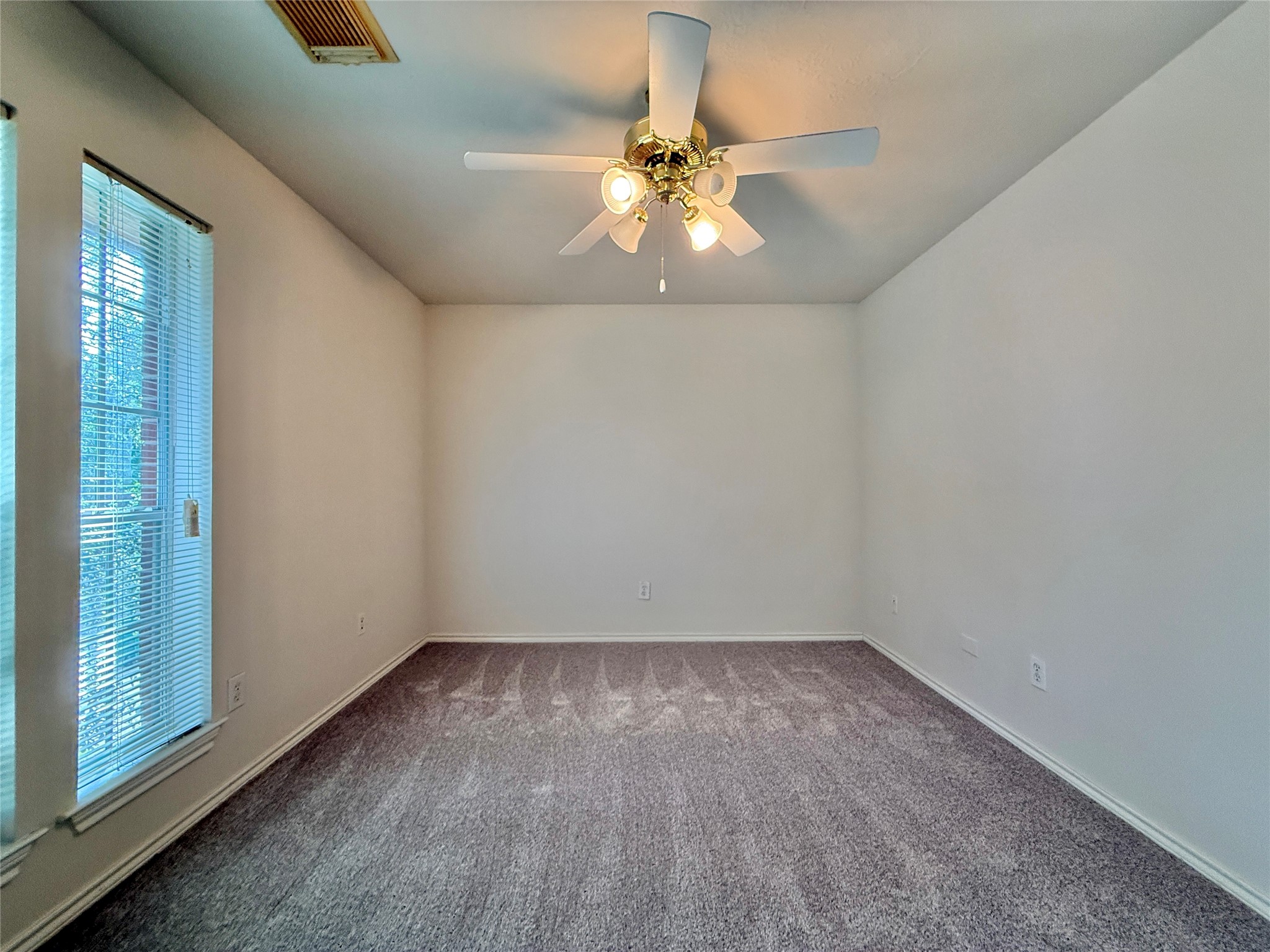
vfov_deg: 85.7
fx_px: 514
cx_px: 635
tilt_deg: +0.8
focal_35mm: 14
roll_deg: +0.3
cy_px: 476
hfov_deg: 102.1
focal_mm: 2.22
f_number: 2.2
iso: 320
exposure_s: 1/120
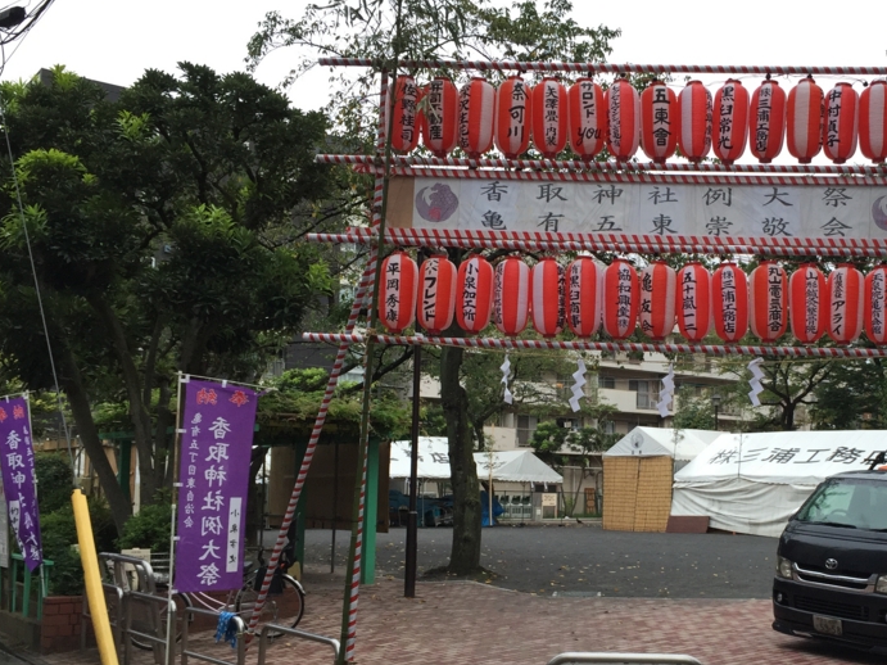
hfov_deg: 43.0
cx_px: 617
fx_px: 1102
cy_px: 435
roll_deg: -1.4
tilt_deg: +5.7
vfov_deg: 33.3
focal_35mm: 43
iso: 50
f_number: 2.2
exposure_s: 1/120
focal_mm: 4.15
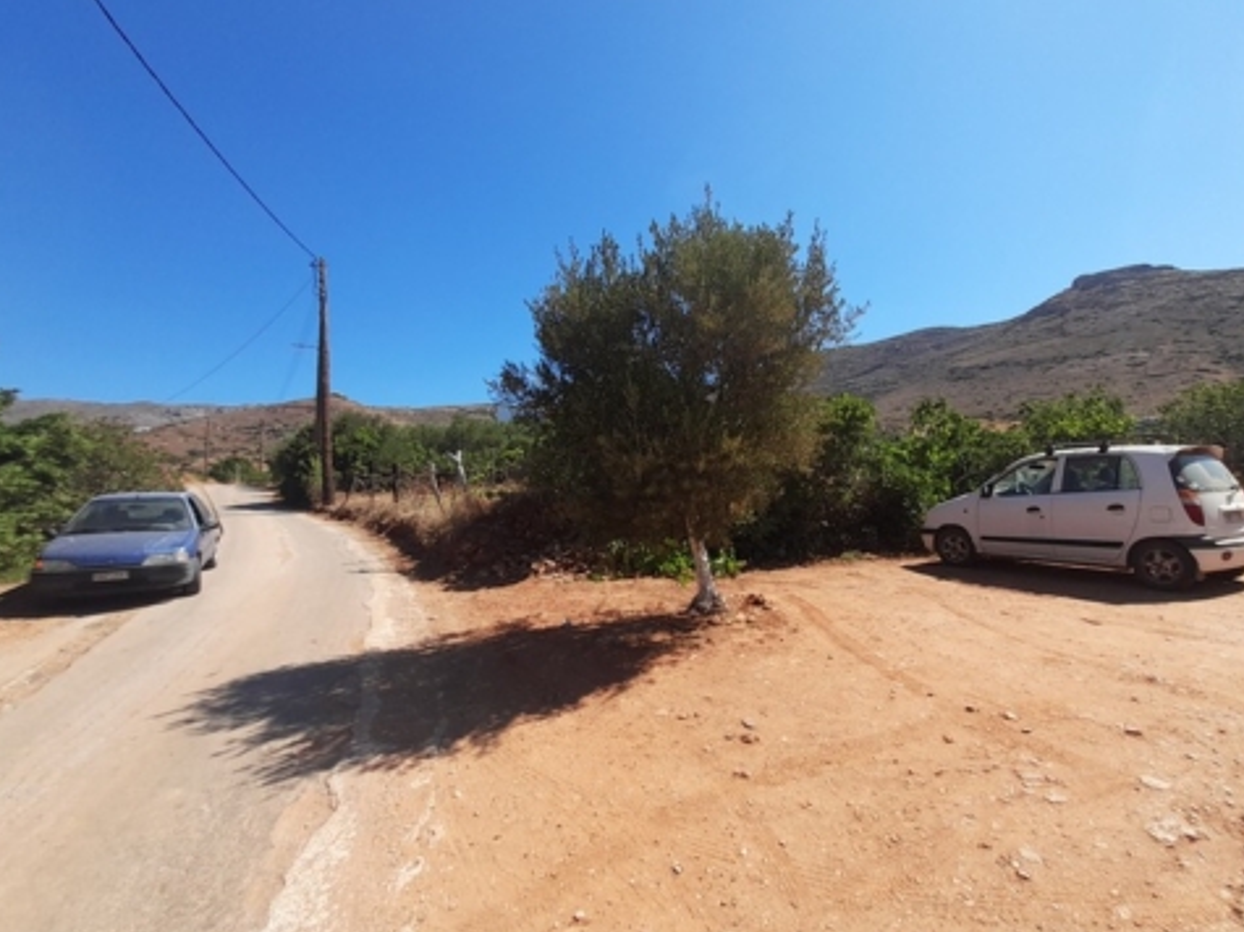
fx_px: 575
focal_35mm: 16
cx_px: 649
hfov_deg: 94.5
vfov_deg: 78.1
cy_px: 482
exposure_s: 1/1054
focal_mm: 1.42
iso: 40
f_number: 2.2
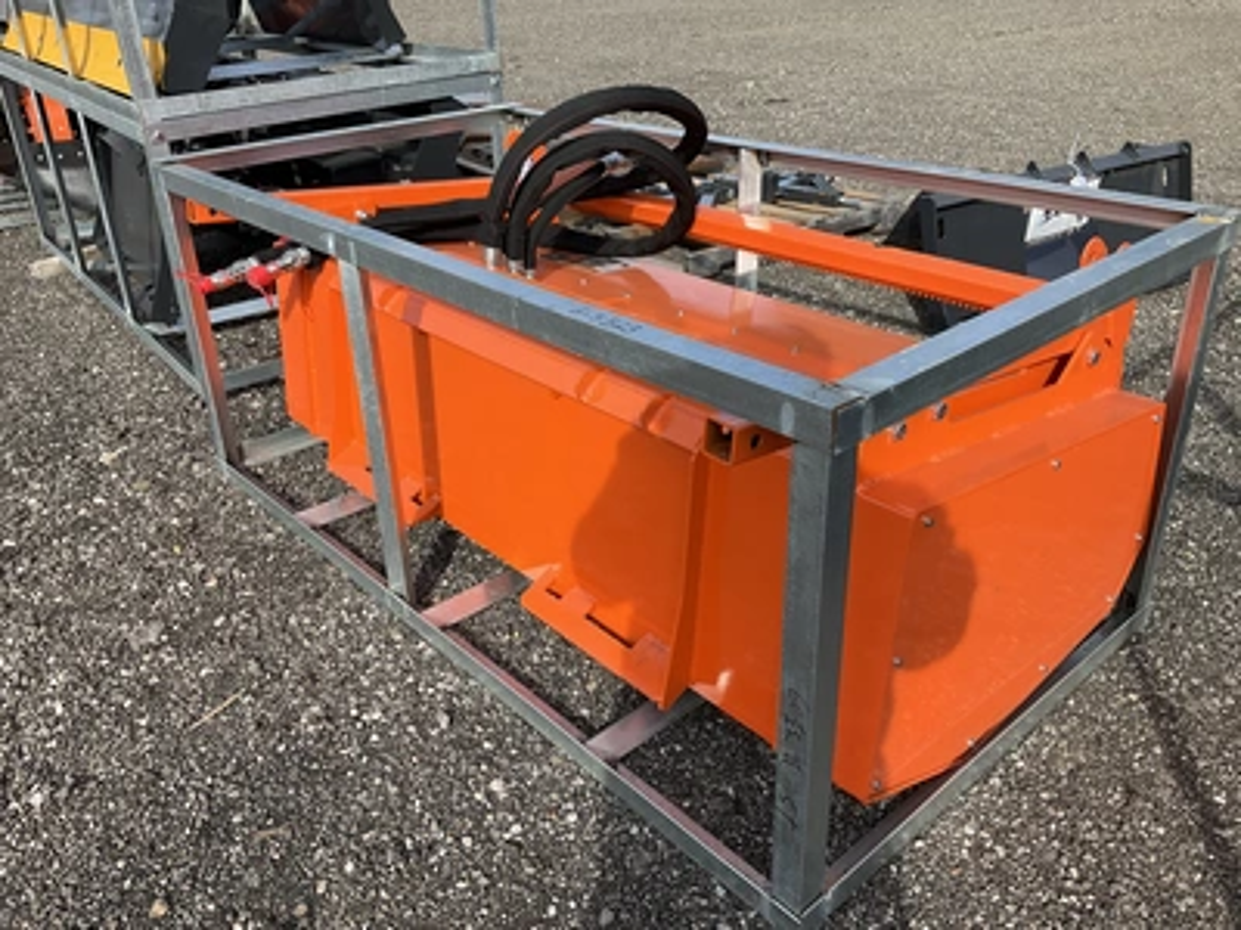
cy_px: 465
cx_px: 620
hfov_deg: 61.7
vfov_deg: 48.2
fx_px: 1040
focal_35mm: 29
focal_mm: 3
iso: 25
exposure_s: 1/749
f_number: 1.8
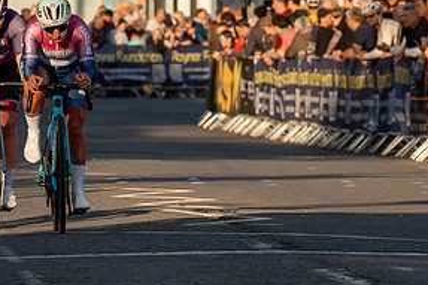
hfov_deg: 2.5
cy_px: 79
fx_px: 9660
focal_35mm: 813
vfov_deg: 1.7
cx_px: 23
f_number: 5
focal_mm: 148
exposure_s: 1/1000
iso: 400
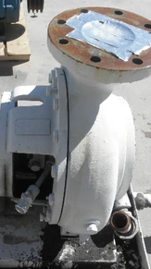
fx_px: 300
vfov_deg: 48.4
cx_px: 25
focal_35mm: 42
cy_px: 137
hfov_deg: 27.6
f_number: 8.5
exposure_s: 1/125
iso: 64
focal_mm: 5
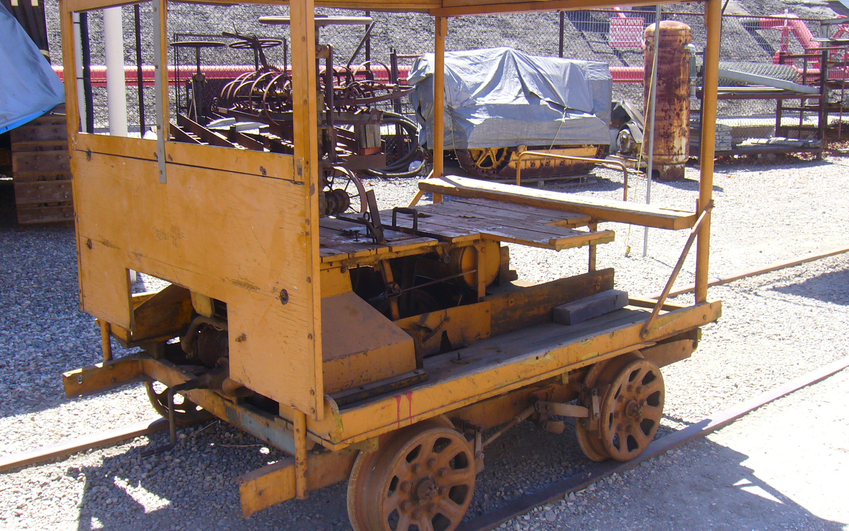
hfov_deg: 51.5
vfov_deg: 33.5
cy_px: 218
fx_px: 879
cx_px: 419
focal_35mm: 38
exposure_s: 1/80
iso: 80
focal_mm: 5.8
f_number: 5.6
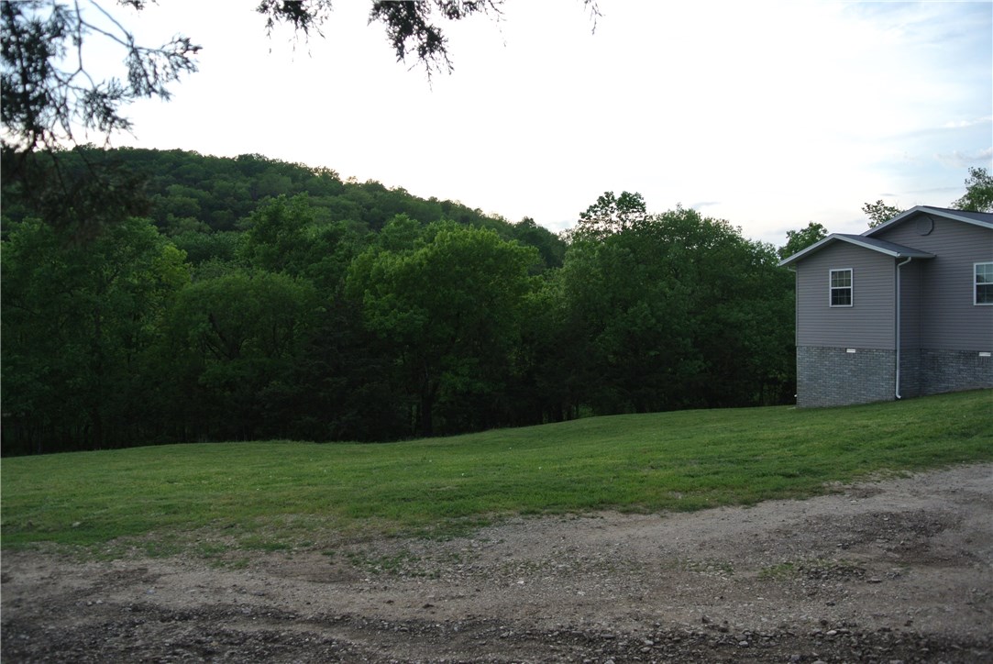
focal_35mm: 28
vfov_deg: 46.5
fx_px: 773
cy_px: 332
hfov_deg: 65.4
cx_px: 496
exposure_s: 1/250
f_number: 3.5
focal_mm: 10.7
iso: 100
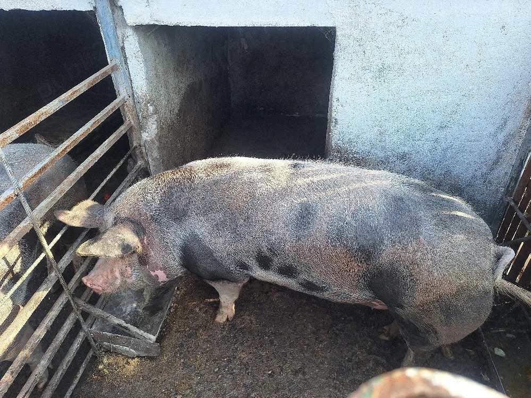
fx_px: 353
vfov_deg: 58.9
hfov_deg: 73.9
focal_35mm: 23
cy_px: 199
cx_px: 266
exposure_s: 1/263
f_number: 1.8
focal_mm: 5.54
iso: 40
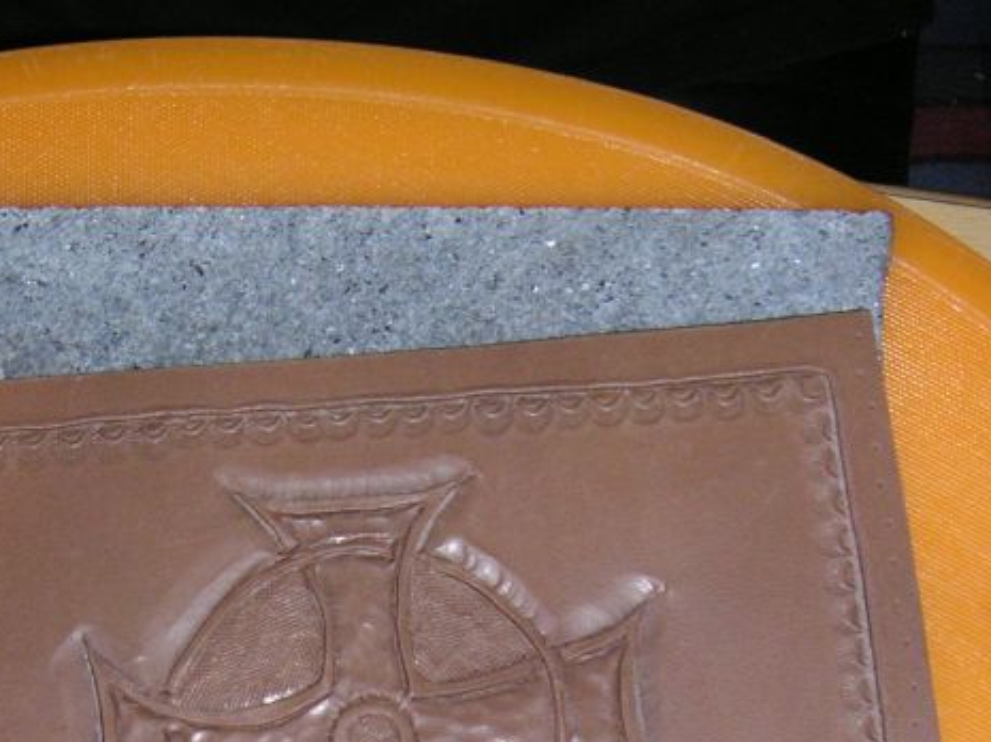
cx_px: 244
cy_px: 620
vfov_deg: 21.6
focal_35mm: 67
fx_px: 1917
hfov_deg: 28.5
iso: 160
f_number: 6.7
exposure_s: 1/45
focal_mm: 6
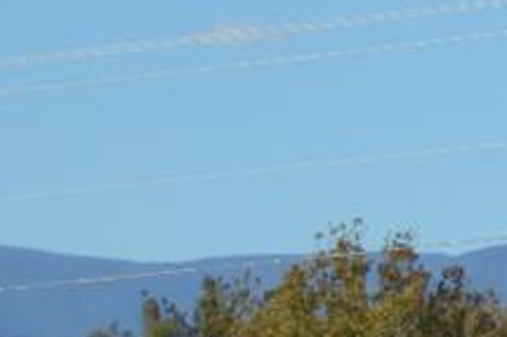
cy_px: -55
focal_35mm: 470
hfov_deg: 4.2
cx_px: 1681
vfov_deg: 2.9
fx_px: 6621
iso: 100
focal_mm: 45
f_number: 5.3
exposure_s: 1/640
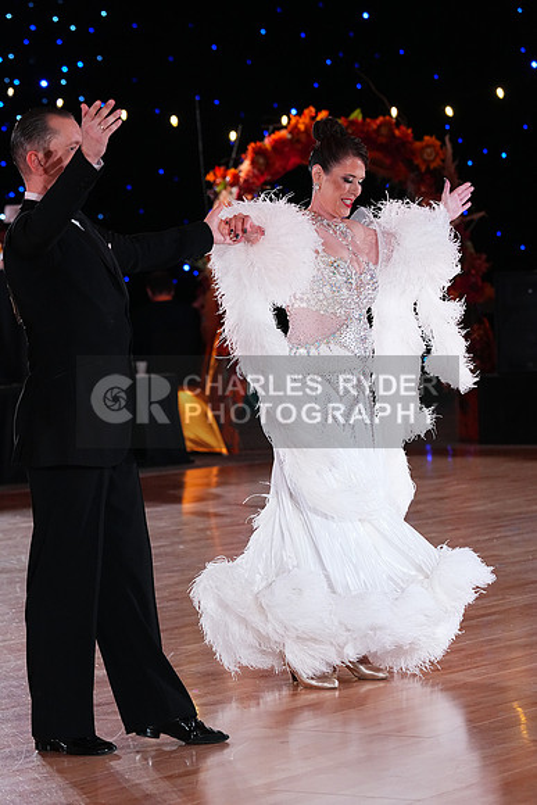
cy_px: 402
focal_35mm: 141
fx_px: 3153
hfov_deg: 9.7
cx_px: 268
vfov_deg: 14.5
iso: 5000
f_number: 5.6
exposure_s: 1/400
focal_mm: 141
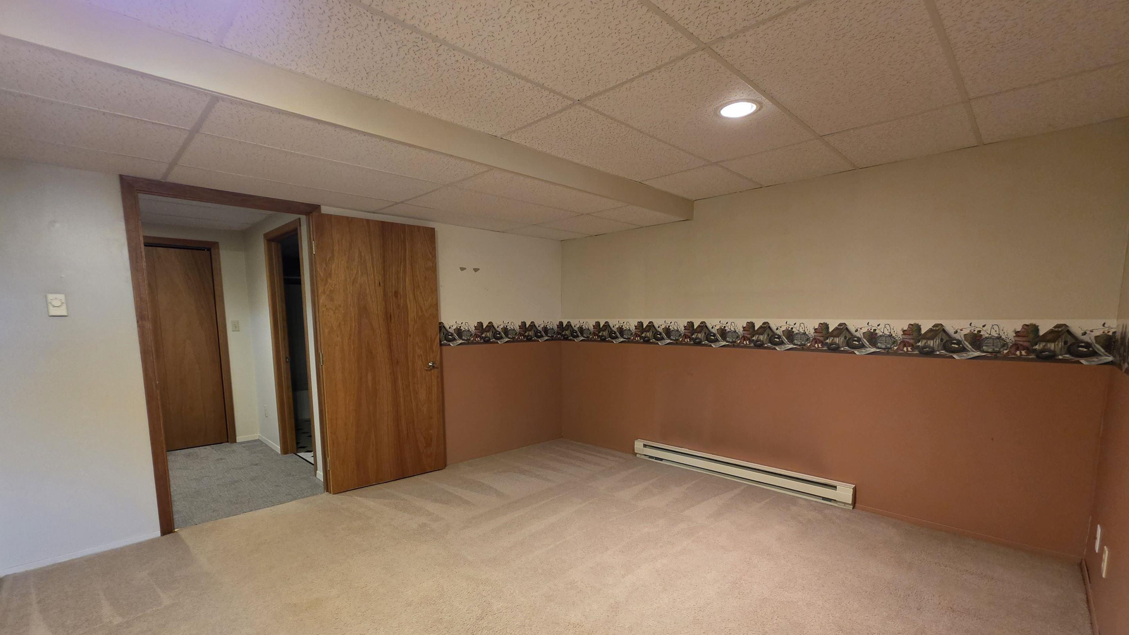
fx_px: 449
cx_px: 569
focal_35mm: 15
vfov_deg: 69.9
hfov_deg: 103.0
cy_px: 379
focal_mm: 2.2
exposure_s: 1/60
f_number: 1.9
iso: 500
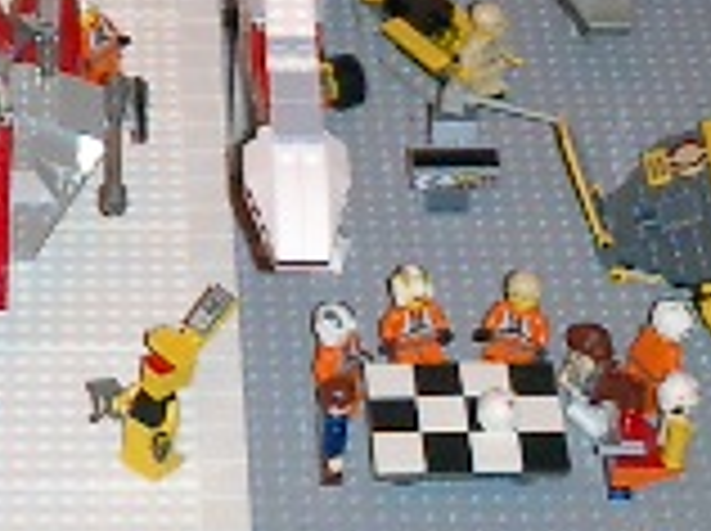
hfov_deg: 13.5
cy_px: -248
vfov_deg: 9.8
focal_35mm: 146
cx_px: 108
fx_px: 2994
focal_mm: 7.5
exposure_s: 1/30
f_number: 3.2
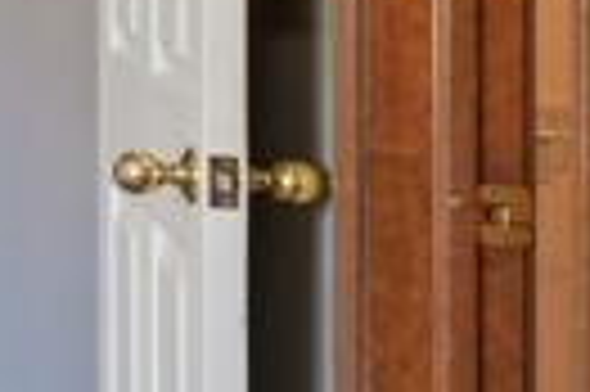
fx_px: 1915
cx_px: -1563
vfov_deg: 11.4
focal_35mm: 117
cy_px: -117
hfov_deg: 9.1
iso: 400
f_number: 8
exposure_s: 1/10
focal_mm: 10
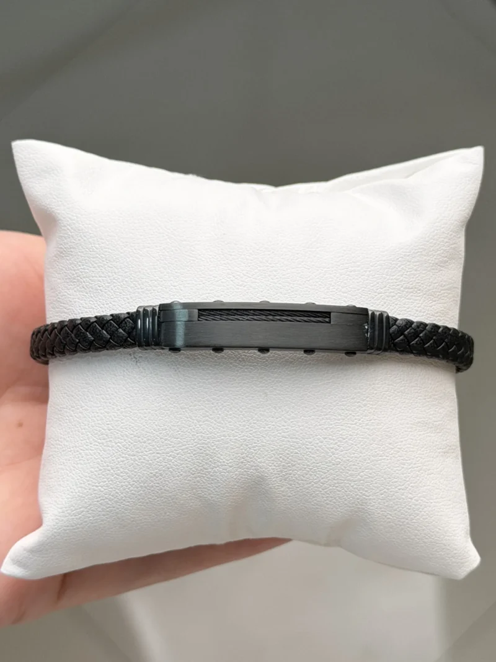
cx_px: 248
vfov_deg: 39.7
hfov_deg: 30.3
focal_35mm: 48
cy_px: 331
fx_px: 917
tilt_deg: -74.5
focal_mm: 6.76
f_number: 1.78
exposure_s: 1/652
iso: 64
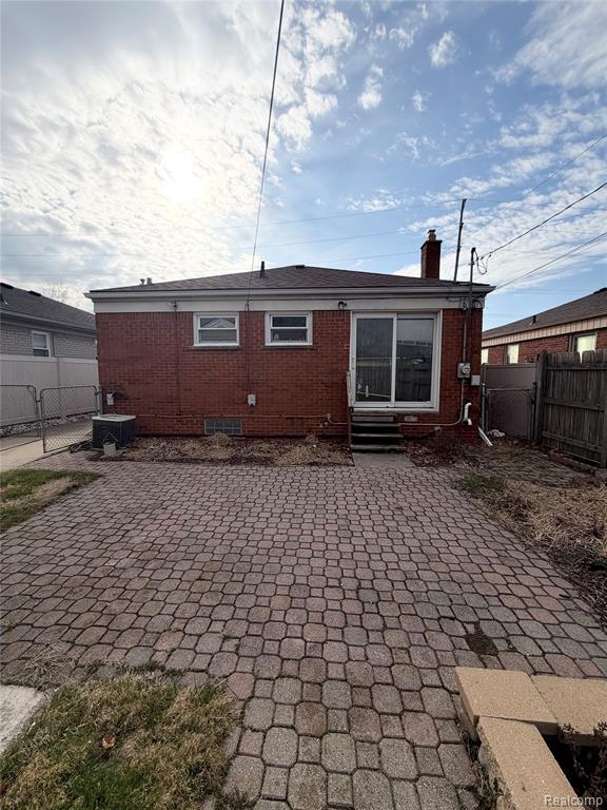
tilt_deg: -3.8
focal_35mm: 14
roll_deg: +0.3
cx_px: 304
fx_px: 327
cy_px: 405
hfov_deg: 85.7
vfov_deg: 102.1
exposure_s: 1/1613
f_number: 2.2
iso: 25
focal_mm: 2.22
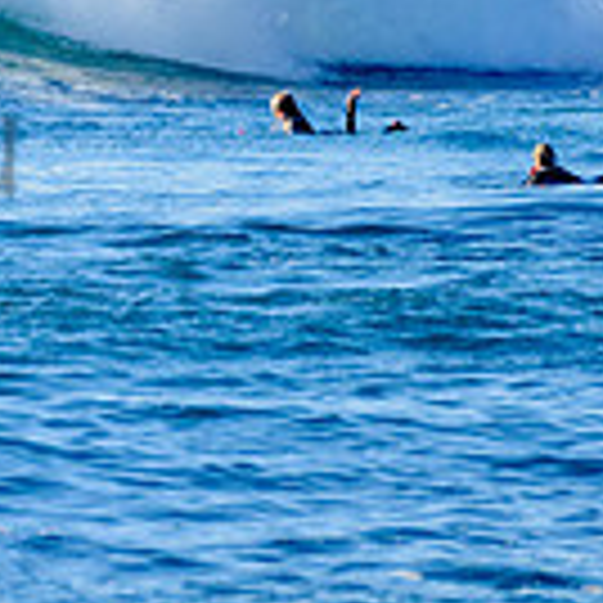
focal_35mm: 2253
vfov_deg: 0.8
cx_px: -164
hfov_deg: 0.8
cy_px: -36
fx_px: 44402
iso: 280
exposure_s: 1/2000
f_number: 5.6
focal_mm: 500
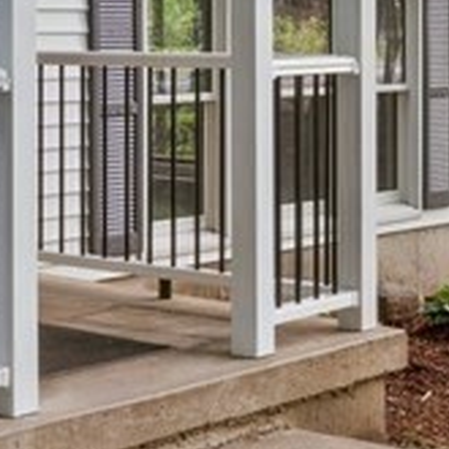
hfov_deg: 14.7
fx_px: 1702
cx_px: -19
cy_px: -38
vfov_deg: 14.7
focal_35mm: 116
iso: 100
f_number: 16
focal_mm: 22
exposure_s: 1/2.5
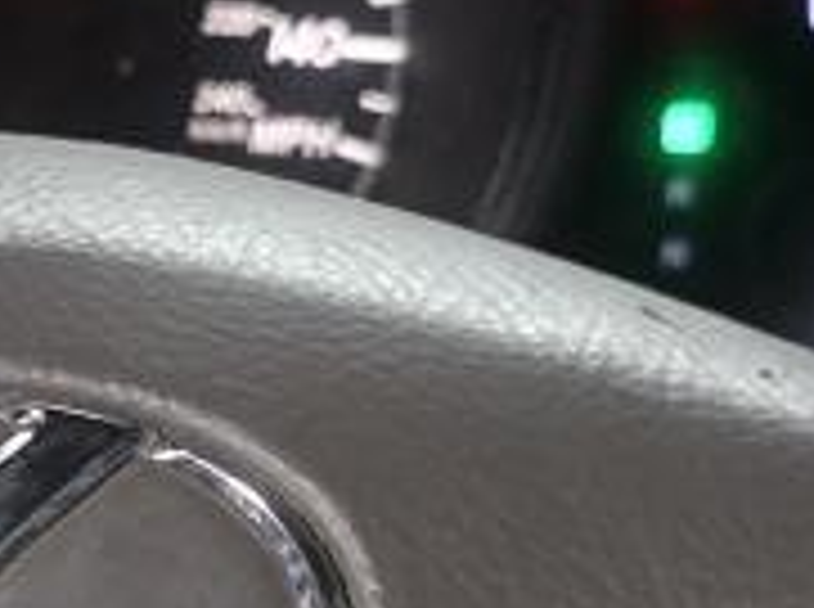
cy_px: 662
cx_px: 67
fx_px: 3825
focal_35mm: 163
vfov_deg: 9.0
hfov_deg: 12.1
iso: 1000
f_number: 1.7
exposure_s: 1/60
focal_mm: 6.3
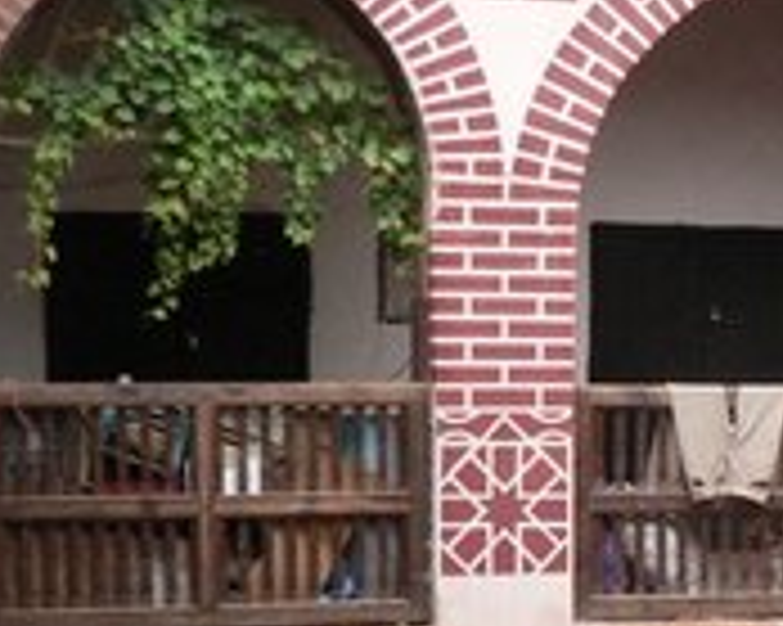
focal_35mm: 91
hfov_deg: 20.0
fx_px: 2108
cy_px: 592
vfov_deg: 16.6
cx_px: 896
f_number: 4
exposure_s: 1/250
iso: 200
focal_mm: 6
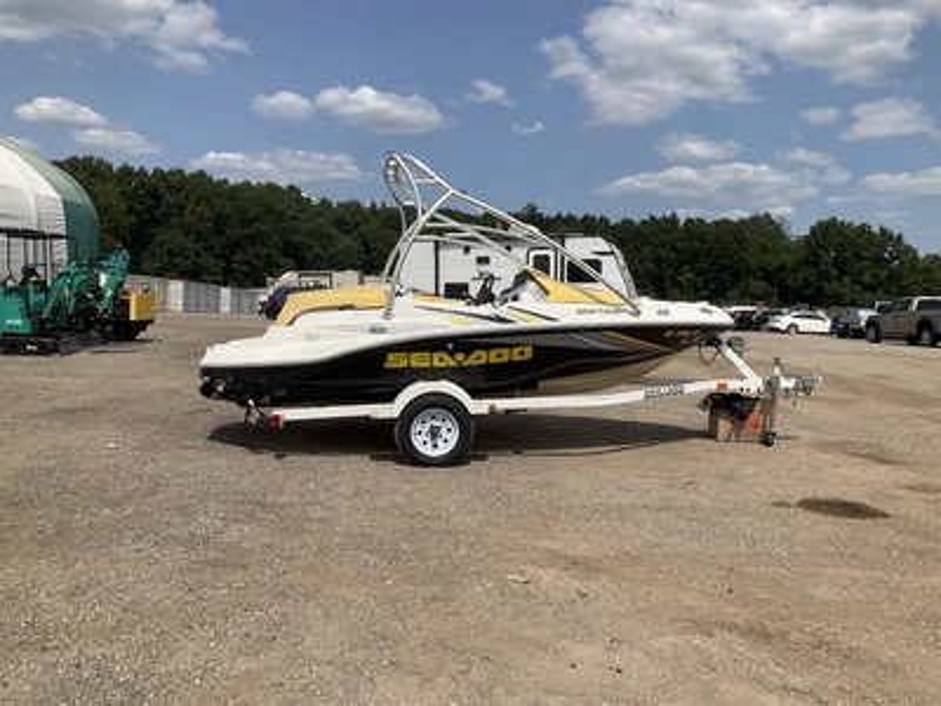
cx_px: 470
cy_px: 353
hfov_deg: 61.7
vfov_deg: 48.2
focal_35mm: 29
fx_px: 788
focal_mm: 3
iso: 25
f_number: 1.8
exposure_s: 1/3534
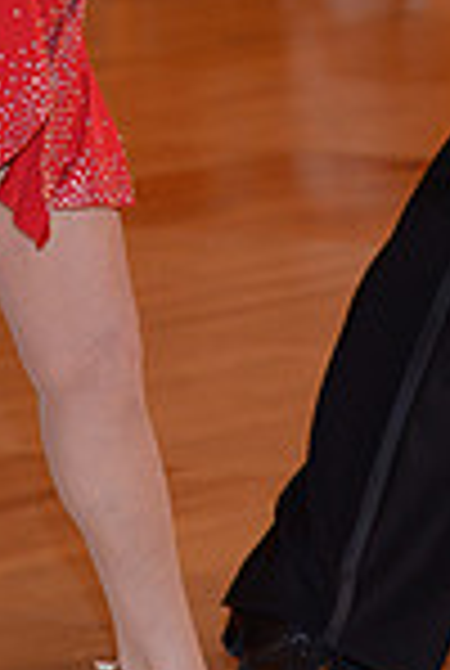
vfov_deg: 4.4
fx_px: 8697
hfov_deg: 3.0
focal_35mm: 466
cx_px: 250
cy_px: -414
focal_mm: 120
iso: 1600
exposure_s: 1/200
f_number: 4.5
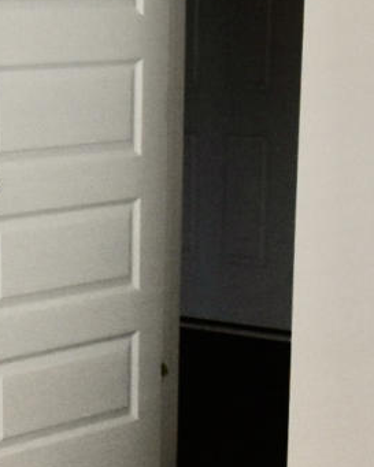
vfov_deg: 15.2
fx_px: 1715
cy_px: 462
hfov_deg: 12.2
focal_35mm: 124
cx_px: -58
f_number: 5
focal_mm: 10
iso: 800
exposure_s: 1/100
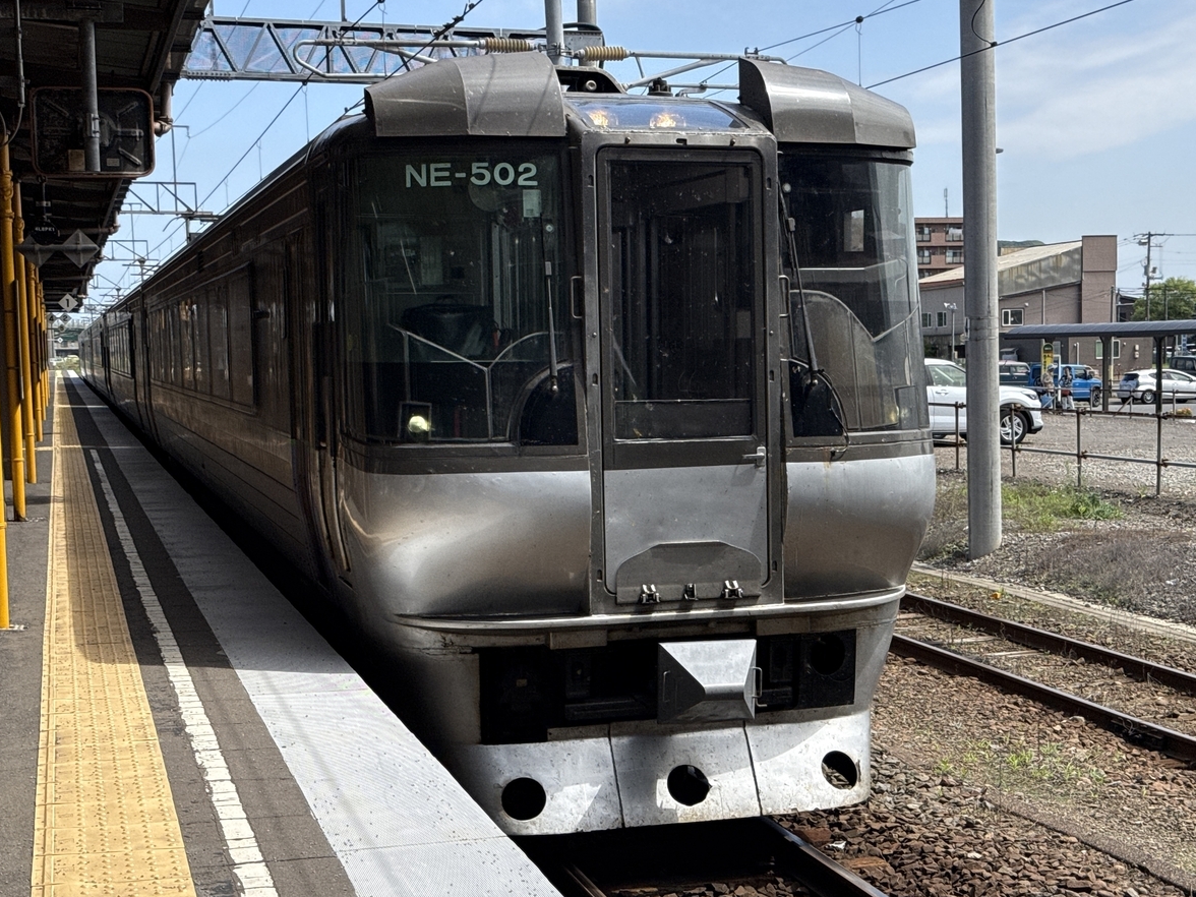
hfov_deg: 38.9
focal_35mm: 49
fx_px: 1693
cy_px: 446
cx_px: 608
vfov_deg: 29.7
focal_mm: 6.76
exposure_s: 1/4587
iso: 100
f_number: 1.78
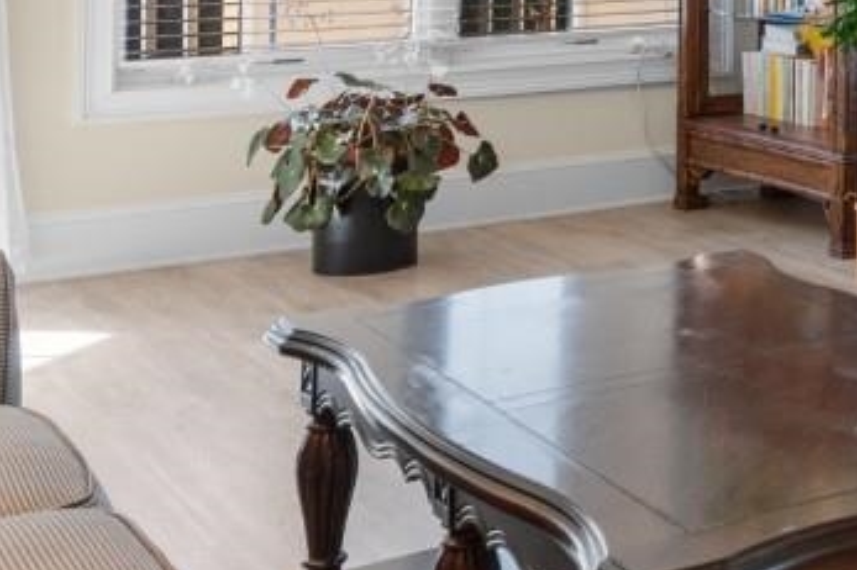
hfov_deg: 23.3
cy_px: -155
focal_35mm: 70
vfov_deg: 18.2
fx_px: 1666
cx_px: 1282
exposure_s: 1/8
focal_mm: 10
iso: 100
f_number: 4.5
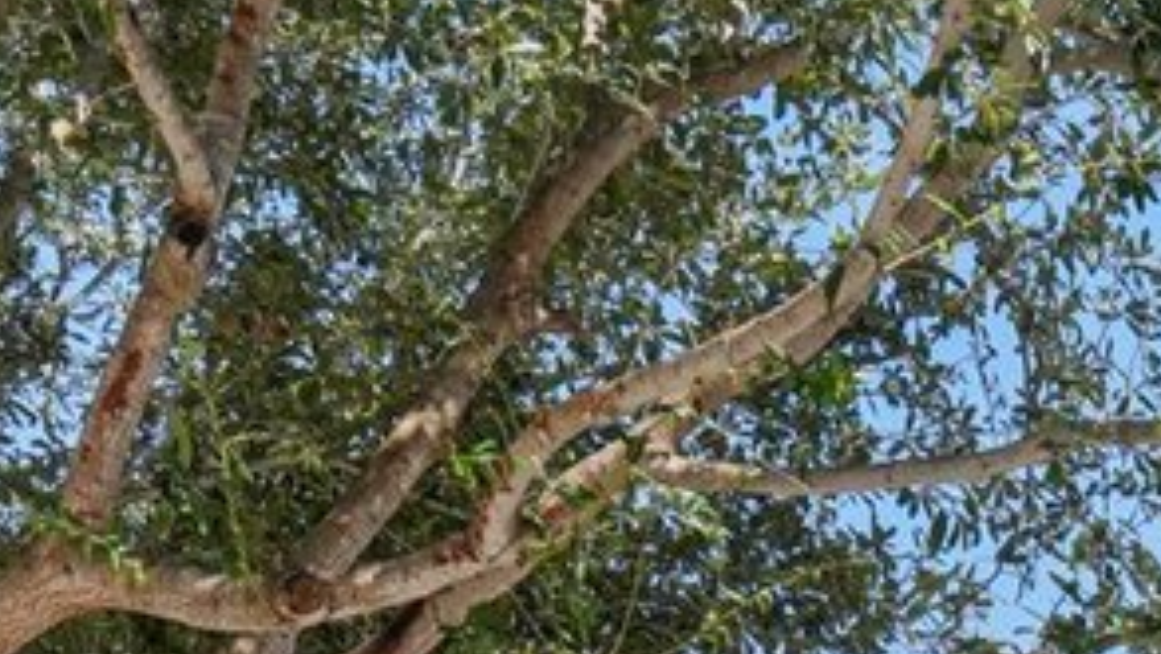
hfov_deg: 11.0
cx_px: 2683
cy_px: 1772
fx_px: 5173
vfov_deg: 6.7
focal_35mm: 168
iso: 200
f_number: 8
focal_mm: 29
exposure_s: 1/350
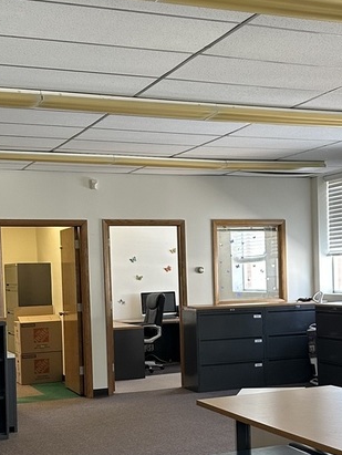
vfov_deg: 30.5
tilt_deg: -1.1
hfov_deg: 23.1
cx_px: 255
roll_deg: +1.6
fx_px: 829
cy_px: 299
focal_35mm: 63
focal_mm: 6.86
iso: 160
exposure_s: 1/121
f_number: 1.78
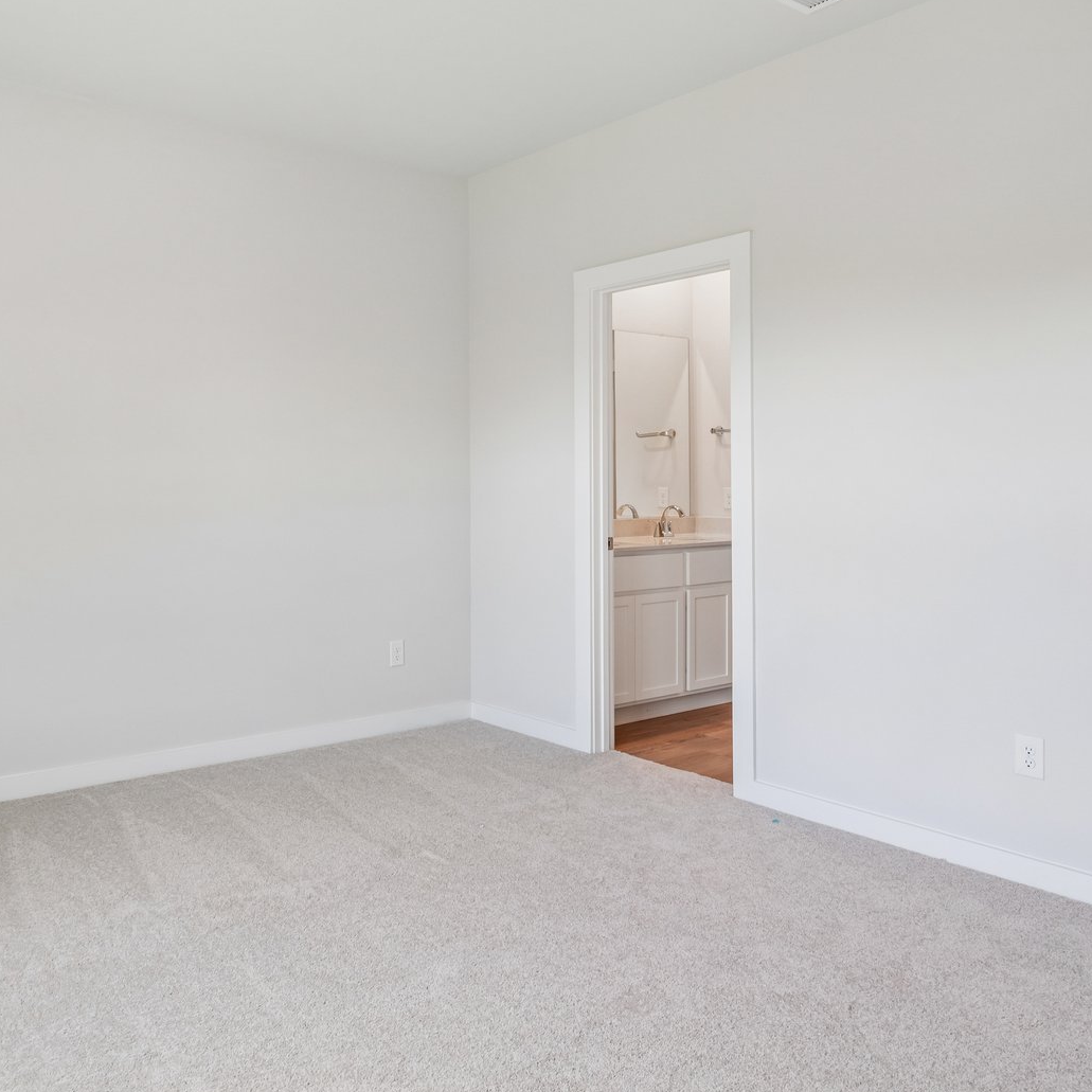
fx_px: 964
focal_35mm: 27
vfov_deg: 58.8
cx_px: 366
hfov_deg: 57.8
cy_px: 471
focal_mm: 16
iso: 400
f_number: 8
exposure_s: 1/30
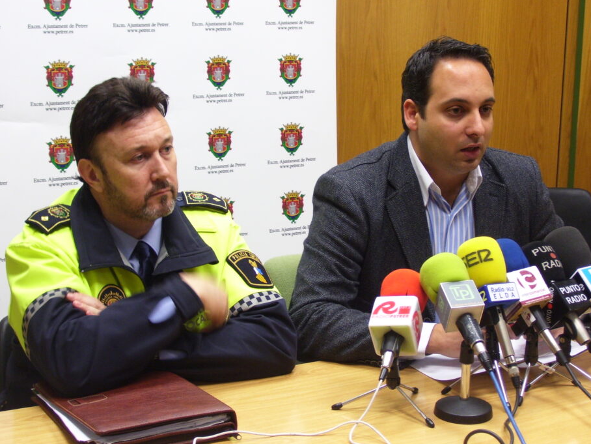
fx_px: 1263
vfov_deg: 19.9
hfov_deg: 26.3
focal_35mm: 74
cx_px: 291
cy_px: 211
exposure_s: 1/15
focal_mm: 11.6
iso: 160
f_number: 4
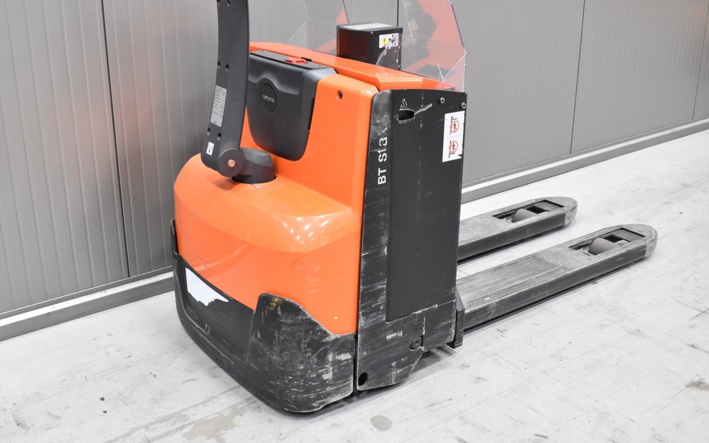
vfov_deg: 32.0
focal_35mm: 40
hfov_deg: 49.2
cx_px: 326
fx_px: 773
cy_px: 198
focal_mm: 24
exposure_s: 1/30
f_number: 5
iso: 1600
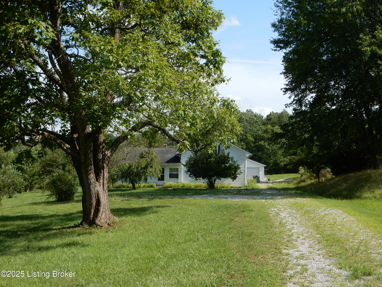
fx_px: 563
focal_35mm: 51
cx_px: 191
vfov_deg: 28.6
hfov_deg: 37.5
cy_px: 144
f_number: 4.5
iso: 125
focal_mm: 9
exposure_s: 1/640
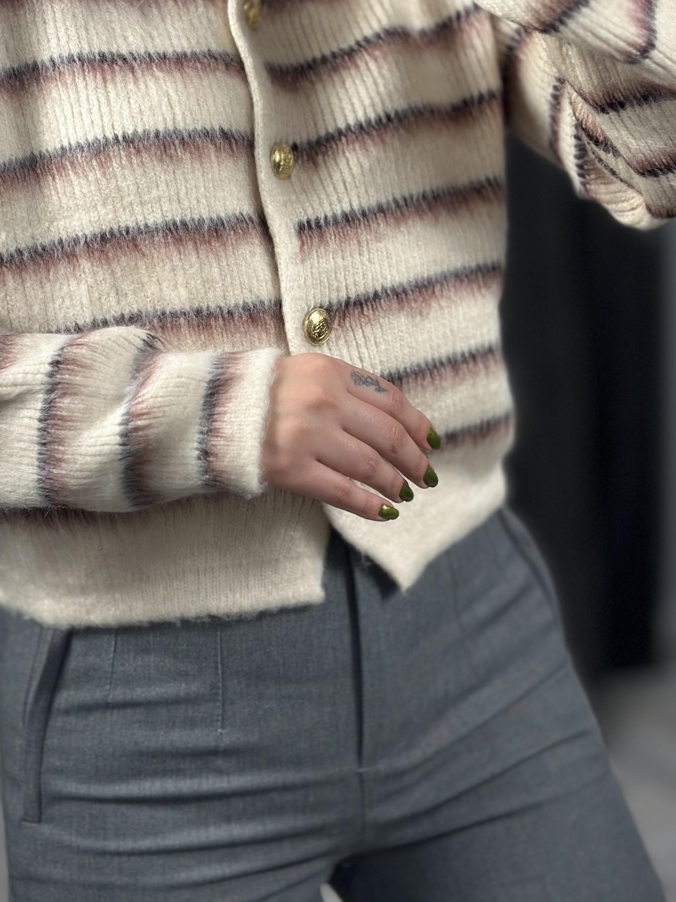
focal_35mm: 73
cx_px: 213
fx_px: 1901
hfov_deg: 20.1
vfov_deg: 26.4
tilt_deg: -33.5
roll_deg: +6.1
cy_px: 252
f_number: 1.78
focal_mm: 6.86
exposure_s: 1/124
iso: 64
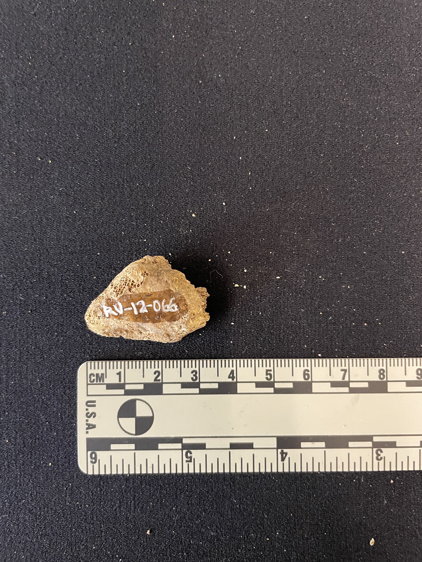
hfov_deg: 53.1
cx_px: 211
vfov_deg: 67.3
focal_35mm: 26
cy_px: 281
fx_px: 423
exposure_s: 1/30
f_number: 1.6
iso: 640
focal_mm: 4.2
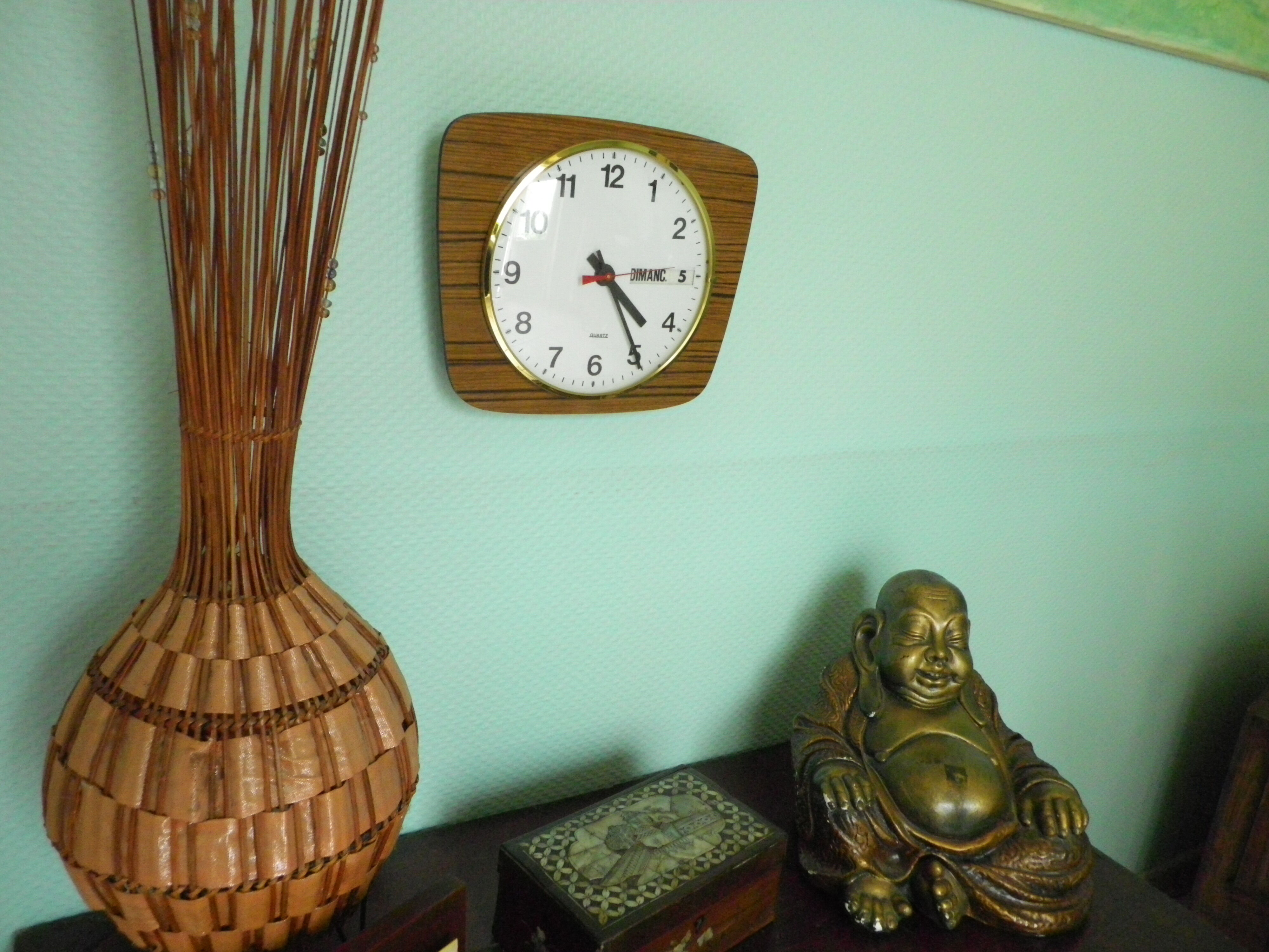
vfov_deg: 49.7
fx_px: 1026
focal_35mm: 28
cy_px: 476
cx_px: 634
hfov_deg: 63.4
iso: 500
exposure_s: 1/60
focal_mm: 4.9
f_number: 2.6
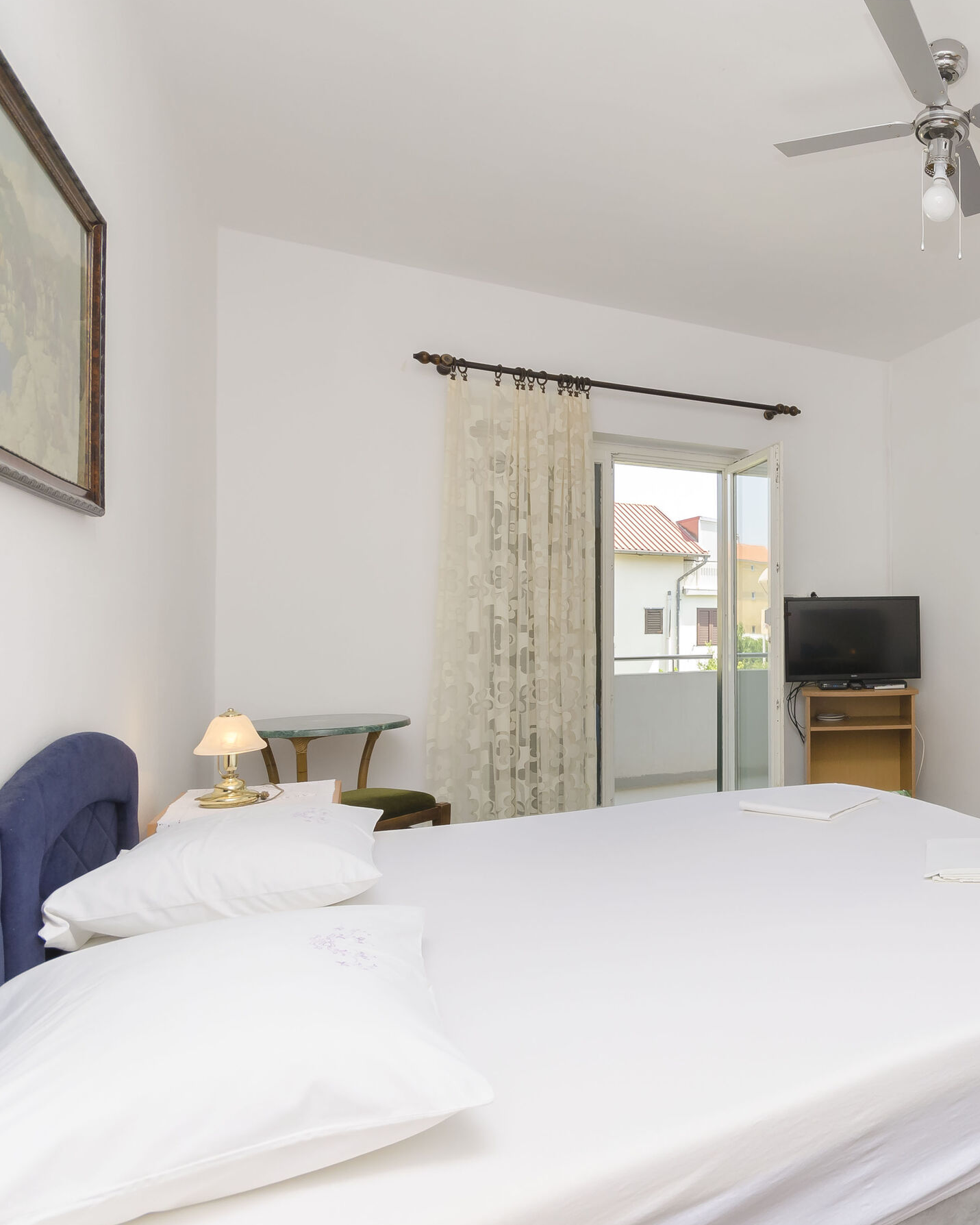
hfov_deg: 54.9
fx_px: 797
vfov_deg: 75.0
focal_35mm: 22
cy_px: 604
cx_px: 882
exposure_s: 1/80
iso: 250
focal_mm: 10
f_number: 9
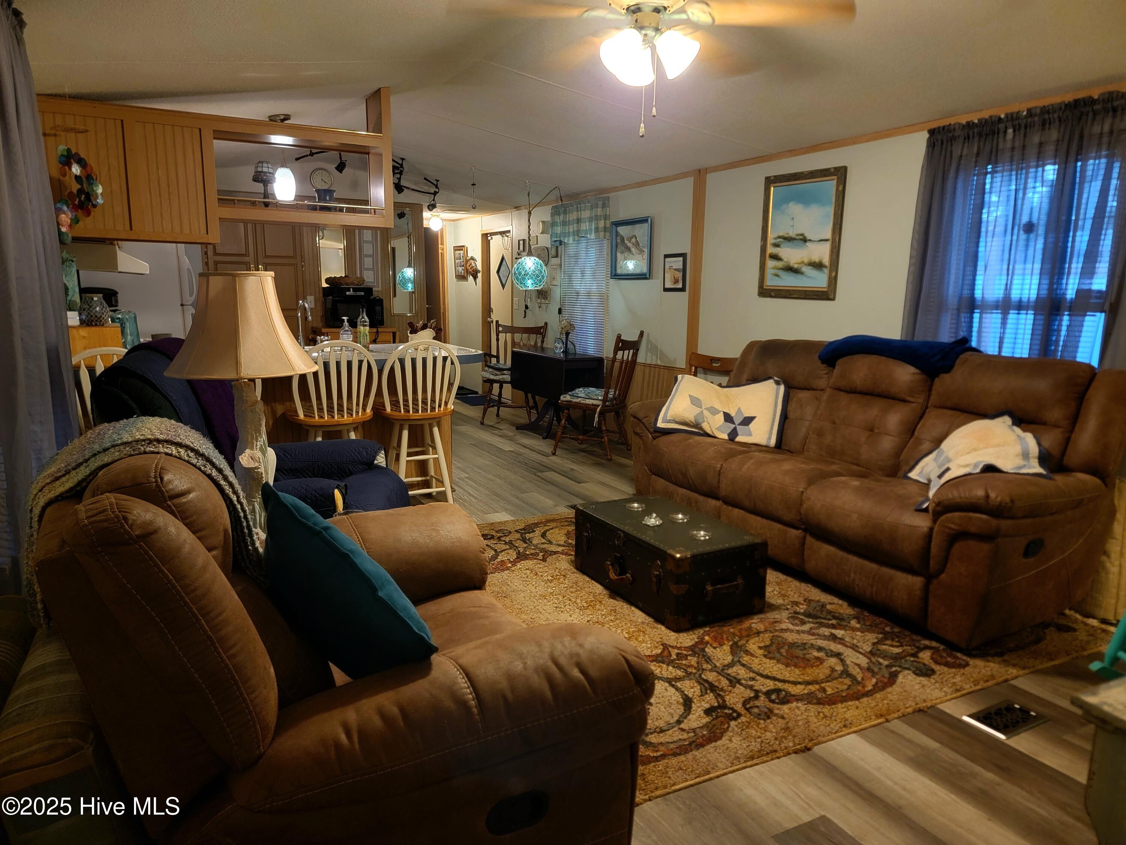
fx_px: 781
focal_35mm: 24
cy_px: 422
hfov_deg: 71.6
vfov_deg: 56.8
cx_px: 563
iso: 500
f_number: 1.8
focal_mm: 6.7
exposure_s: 1/40
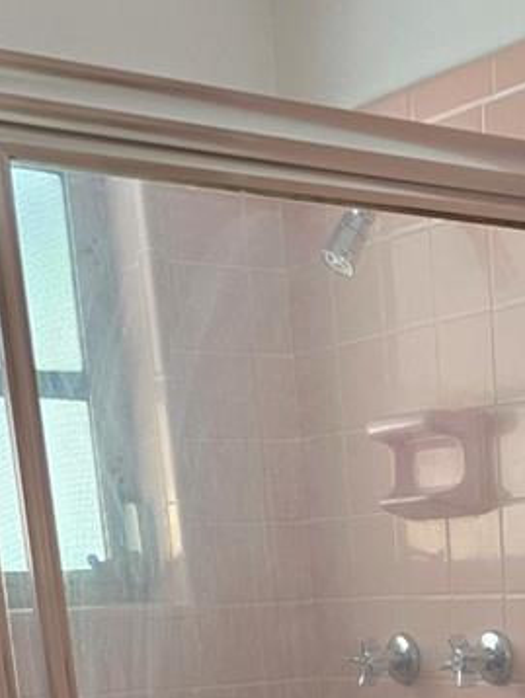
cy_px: 1029
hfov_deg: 18.7
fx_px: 1555
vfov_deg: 21.5
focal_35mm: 77
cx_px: 502
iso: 200
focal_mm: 6.3
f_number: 1.7
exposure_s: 1/120
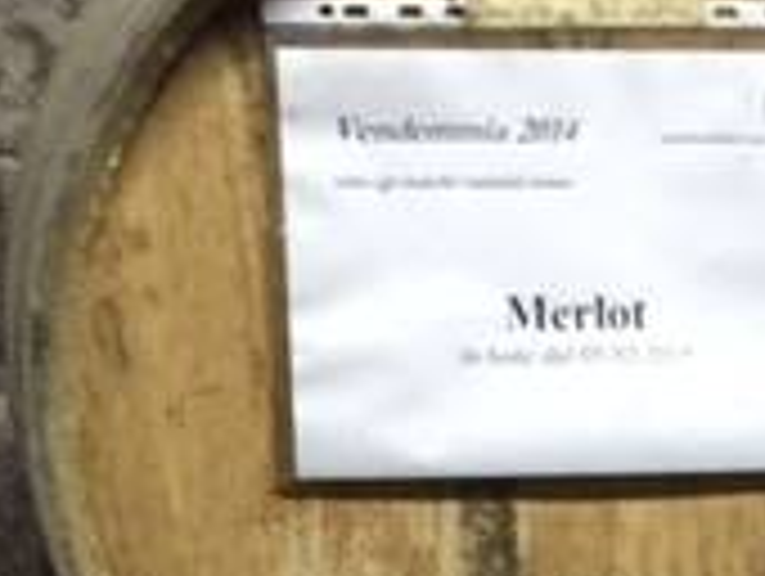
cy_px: 824
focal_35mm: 109
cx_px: 698
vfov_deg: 13.0
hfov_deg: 17.7
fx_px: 2412
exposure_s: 1/17
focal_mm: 4.15
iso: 250
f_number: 2.2
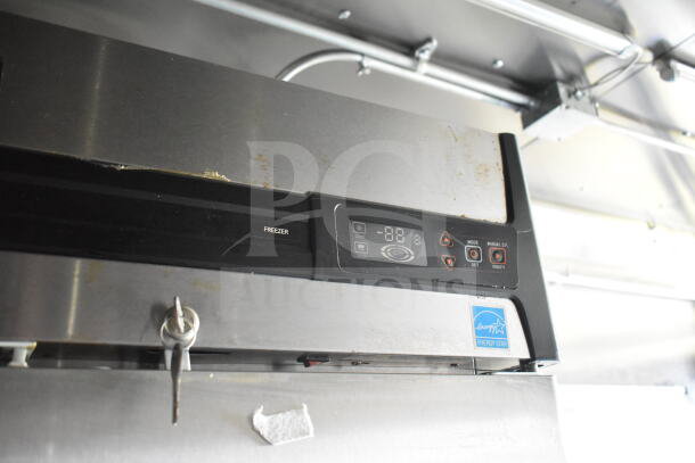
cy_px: 232
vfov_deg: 40.0
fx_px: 637
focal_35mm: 33
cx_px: 348
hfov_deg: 57.2
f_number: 3.8
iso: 5600
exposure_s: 1/40
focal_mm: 22
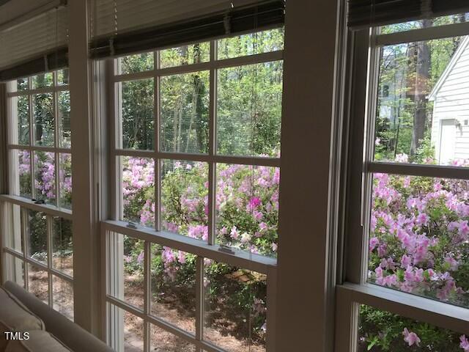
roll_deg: -0.4
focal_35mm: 29
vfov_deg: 48.2
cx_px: 234
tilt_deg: -6.9
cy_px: 176
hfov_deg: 61.7
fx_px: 393
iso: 32
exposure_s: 1/255
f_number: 2.2
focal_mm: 4.15
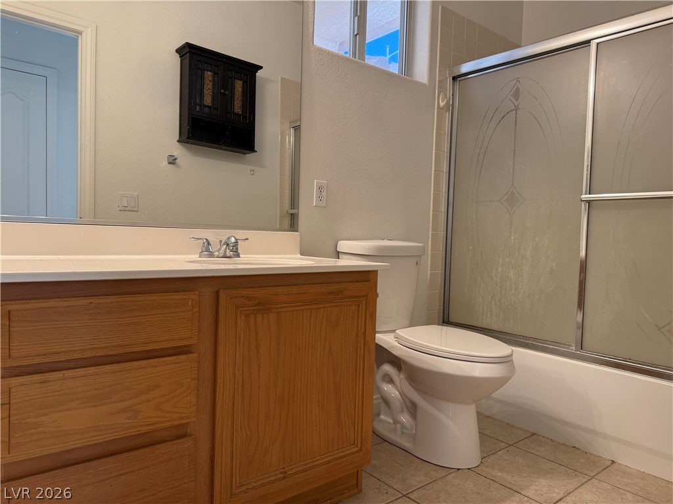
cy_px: 252
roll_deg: -1.9
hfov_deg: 71.6
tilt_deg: -1.1
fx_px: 467
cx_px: 336
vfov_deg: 56.8
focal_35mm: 24
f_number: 1.78
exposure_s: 1/60
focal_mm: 6.76
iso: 125
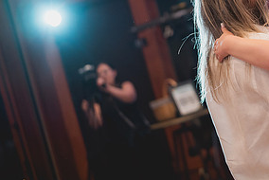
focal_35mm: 102
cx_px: 266
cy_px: 32
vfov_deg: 13.4
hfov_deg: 19.4
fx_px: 763
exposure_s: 1/400
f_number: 1.4
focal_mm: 50
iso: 1250
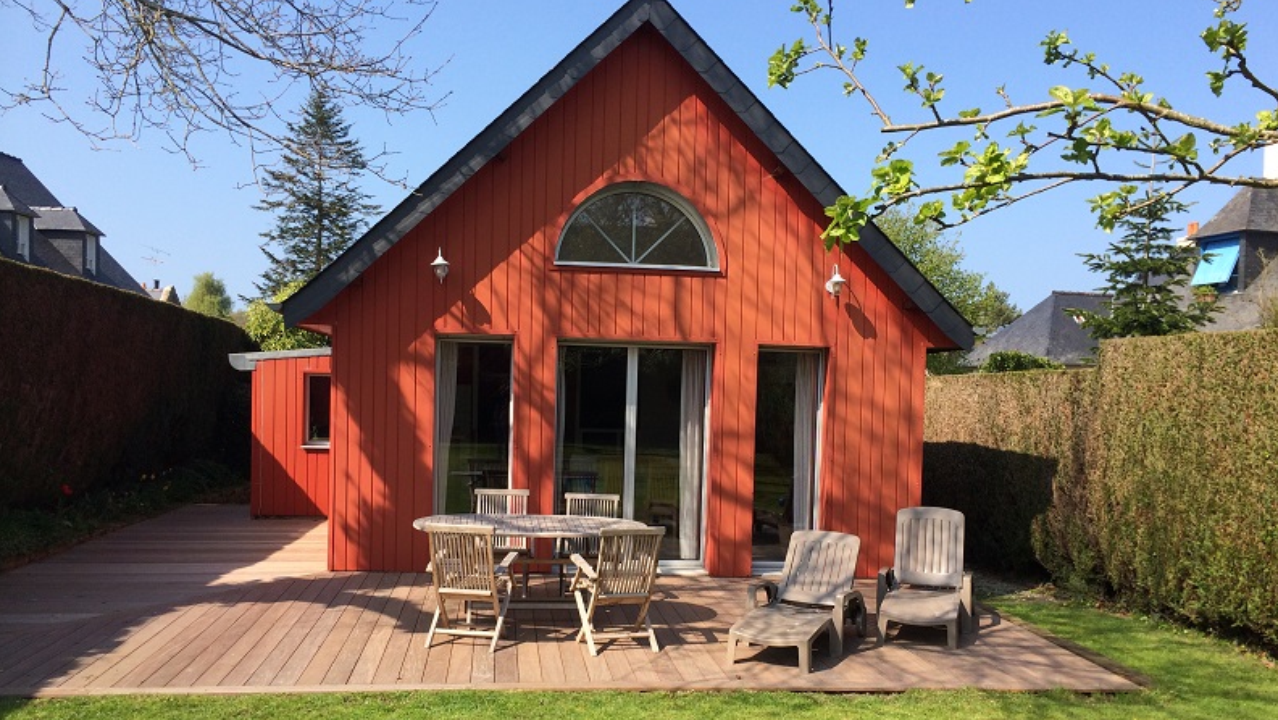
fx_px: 1119
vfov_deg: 35.5
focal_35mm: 33
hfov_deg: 59.5
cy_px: 431
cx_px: 642
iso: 32
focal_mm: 4.12
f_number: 2.2
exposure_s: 1/1368
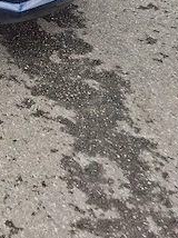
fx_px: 591
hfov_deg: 15.4
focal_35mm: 86
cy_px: -129
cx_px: -116
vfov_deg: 19.5
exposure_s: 1/435
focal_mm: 5.54
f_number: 1.8
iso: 50
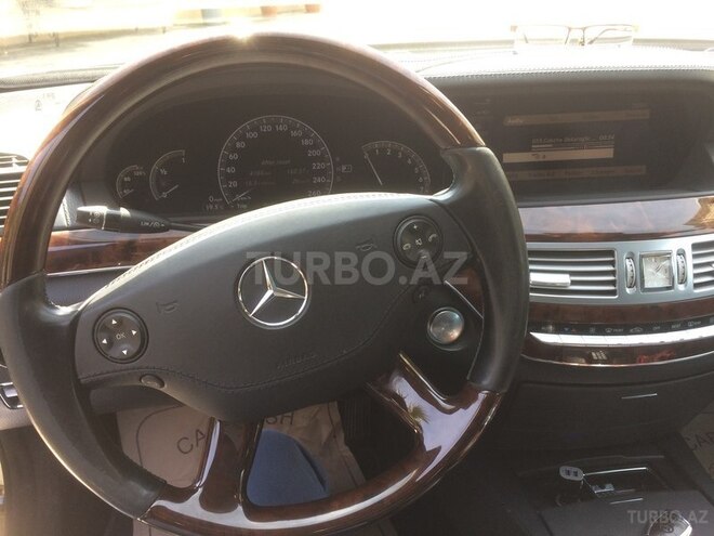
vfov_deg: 48.2
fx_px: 598
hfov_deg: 61.7
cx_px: 357
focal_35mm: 29
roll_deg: -2.1
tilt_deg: -29.8
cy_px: 268
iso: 40
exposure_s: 1/100
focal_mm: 4.15
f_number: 2.2
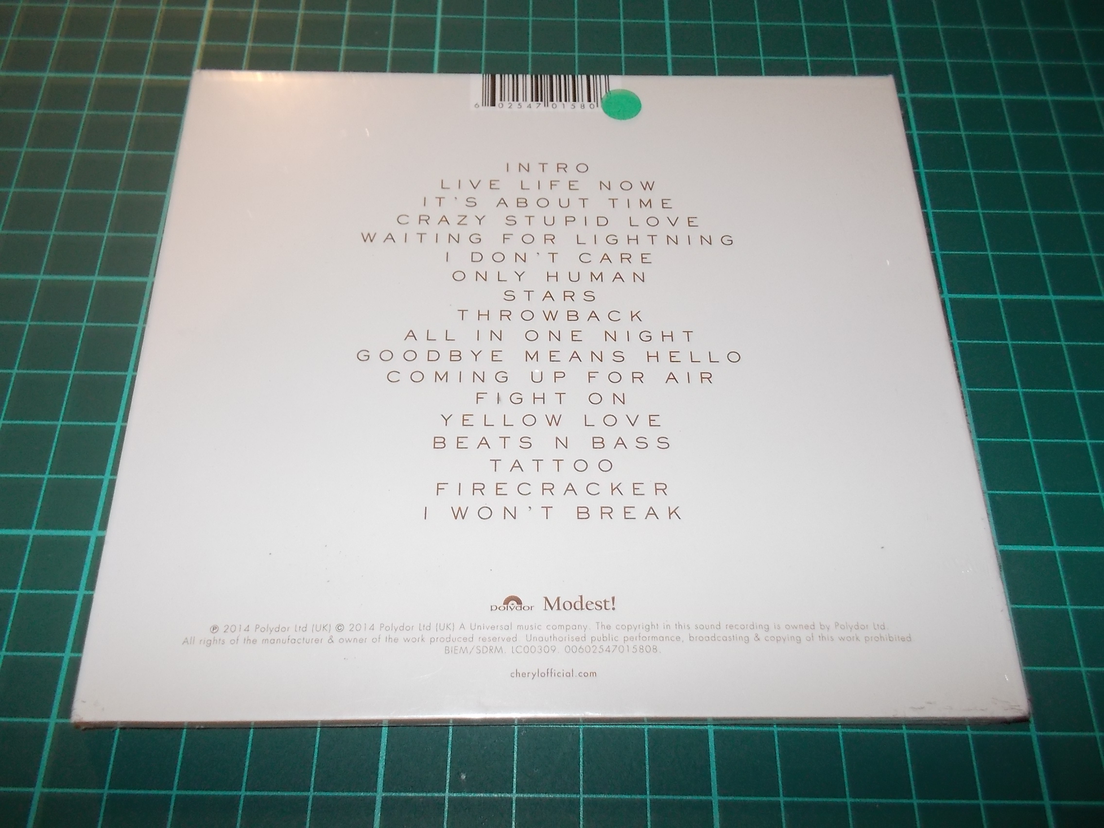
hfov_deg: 61.7
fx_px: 925
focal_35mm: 29
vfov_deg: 48.2
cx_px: 552
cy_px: 414
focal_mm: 4.1
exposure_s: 1/30
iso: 200
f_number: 3.3
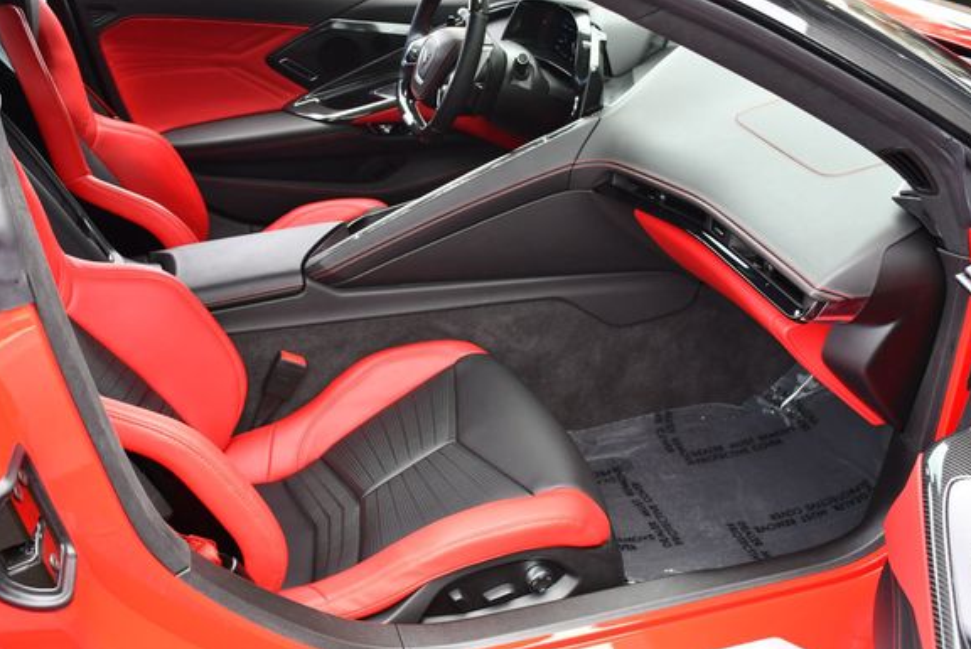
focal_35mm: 40
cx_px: 470
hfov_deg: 48.4
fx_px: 1080
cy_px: 293
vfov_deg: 33.4
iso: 400
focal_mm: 18
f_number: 3.5
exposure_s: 1/250
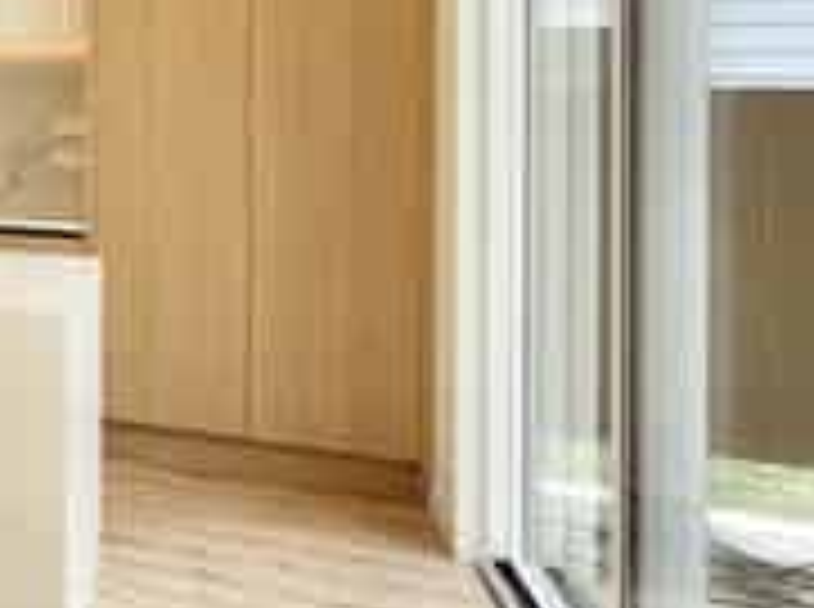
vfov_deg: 27.7
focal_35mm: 51
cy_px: 92
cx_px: -652
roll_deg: +0.3
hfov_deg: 22.2
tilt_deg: +0.1
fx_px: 1197
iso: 40
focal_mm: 2.22
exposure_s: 1/549
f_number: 2.2
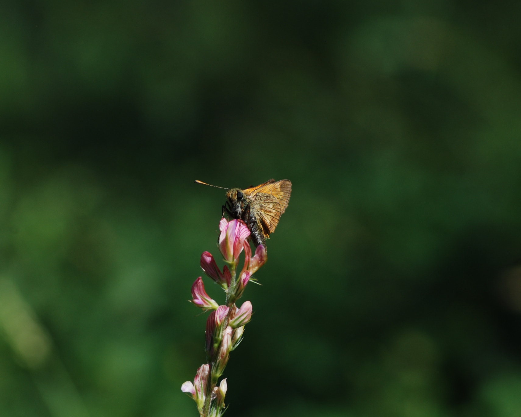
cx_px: 239
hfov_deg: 11.4
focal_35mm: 169
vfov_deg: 9.1
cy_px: 209
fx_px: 2606
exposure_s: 1/500
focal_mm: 100
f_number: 9
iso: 200
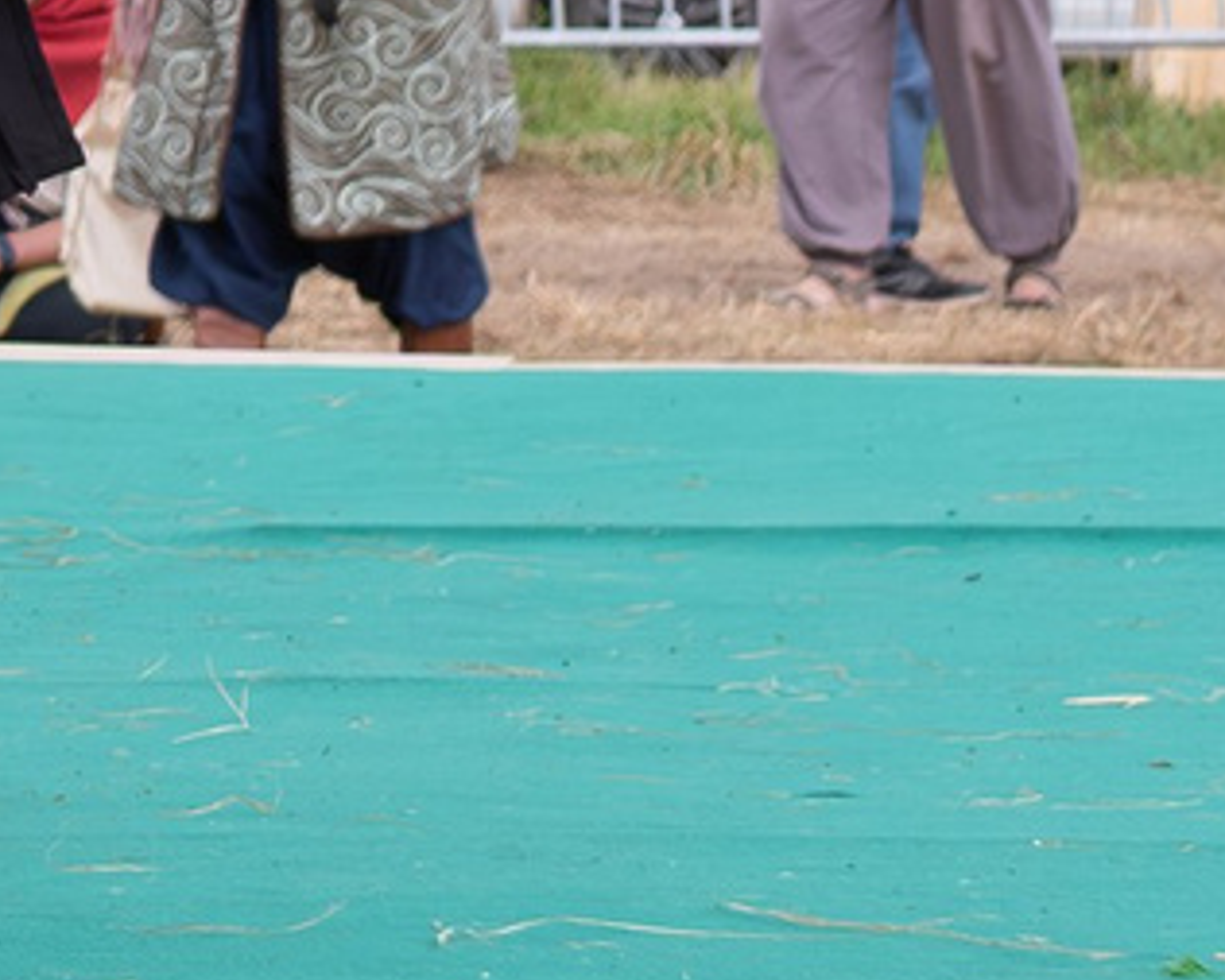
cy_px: -1575
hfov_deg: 5.7
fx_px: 11569
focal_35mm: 319
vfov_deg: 4.7
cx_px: -2148
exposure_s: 1/800
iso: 250
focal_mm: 28.3
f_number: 4
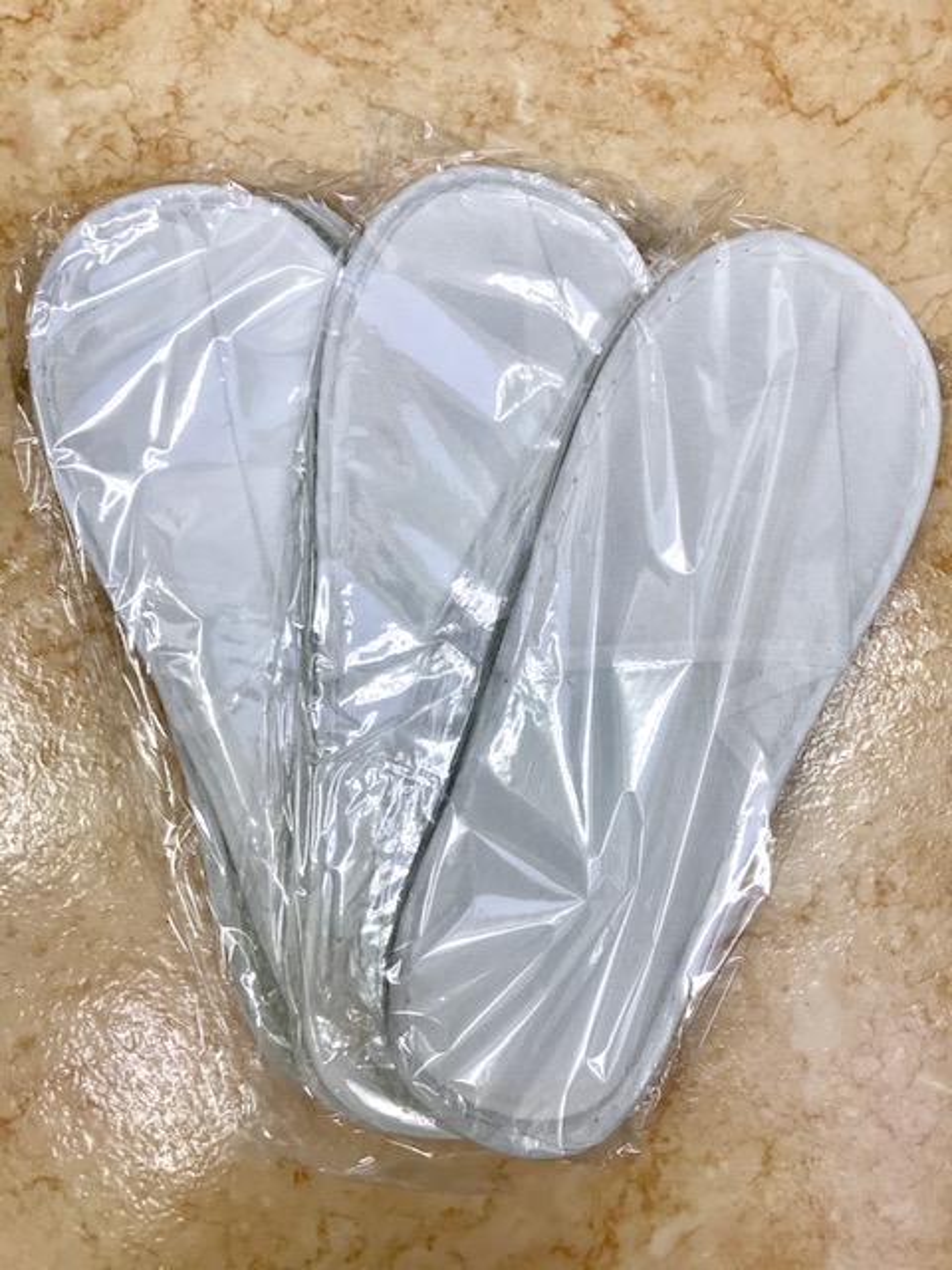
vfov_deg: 63.4
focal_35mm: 28
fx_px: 1027
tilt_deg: -85.3
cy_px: 635
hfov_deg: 49.7
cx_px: 476
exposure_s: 1/60
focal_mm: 3.99
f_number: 1.8
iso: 25
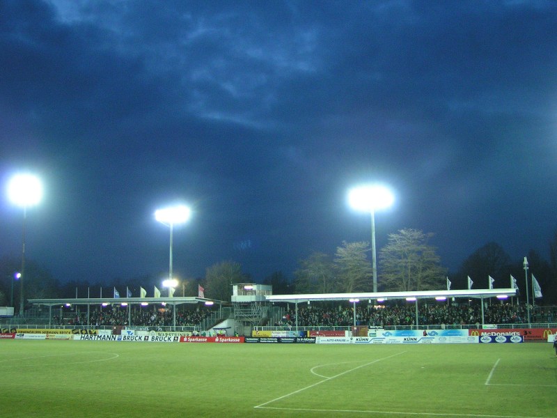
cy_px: 209
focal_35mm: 38
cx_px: 278
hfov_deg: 49.0
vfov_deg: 37.7
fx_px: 611
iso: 200
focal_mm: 5.8
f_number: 2.8
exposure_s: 1/30
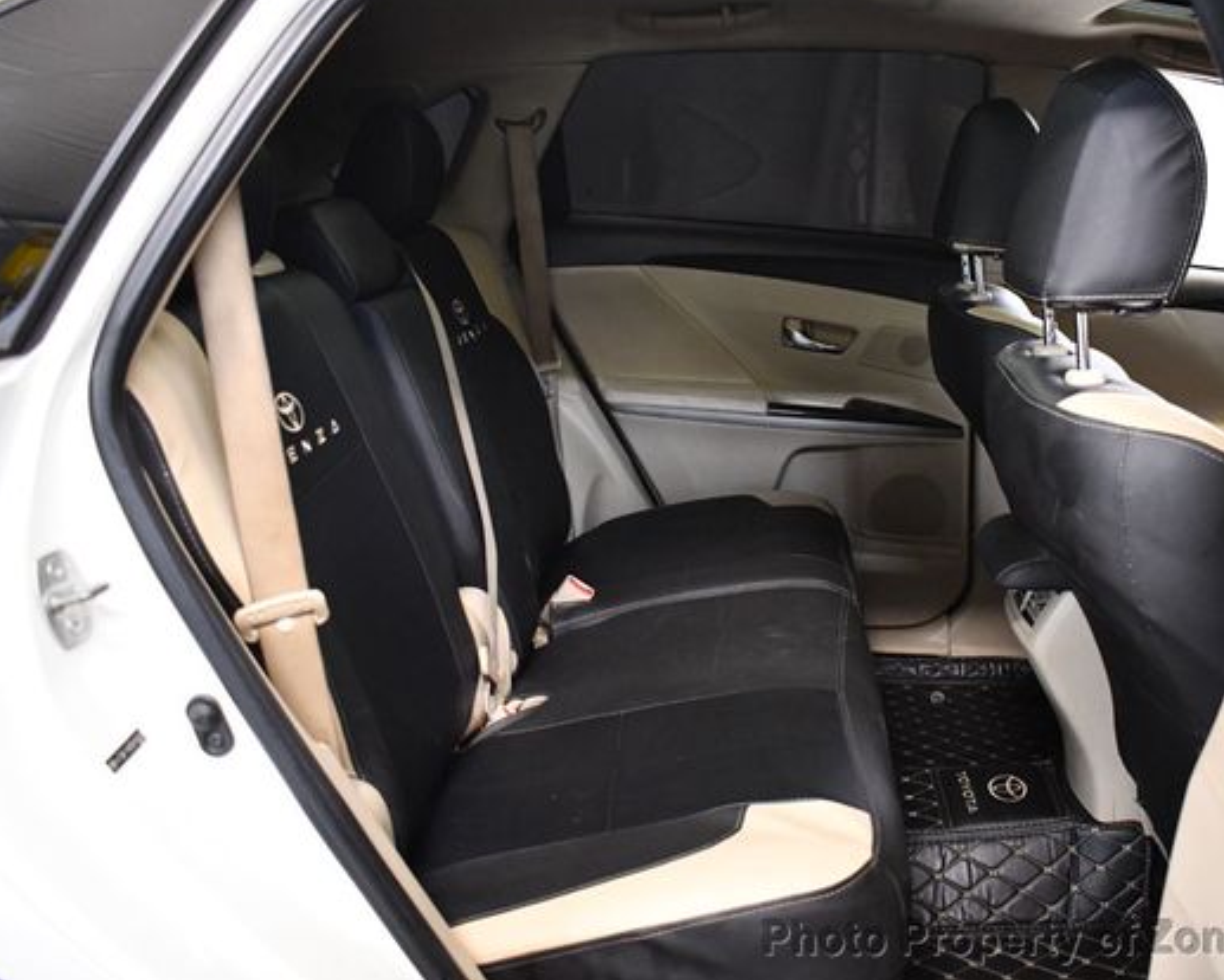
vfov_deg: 41.2
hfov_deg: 49.9
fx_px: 1305
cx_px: 734
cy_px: 478
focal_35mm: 36
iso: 4000
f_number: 3.8
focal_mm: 21
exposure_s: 1/60
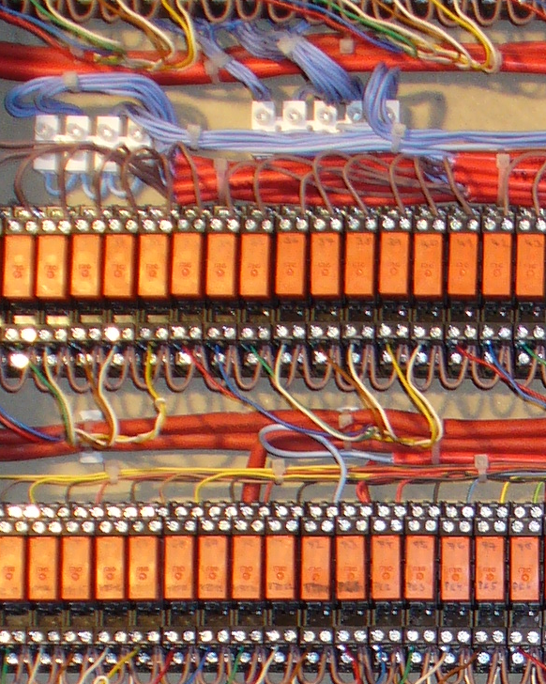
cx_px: 750
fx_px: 2566
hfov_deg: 11.7
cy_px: 865
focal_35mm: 127
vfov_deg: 14.6
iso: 100
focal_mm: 6.1
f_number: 2.8
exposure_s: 1/60
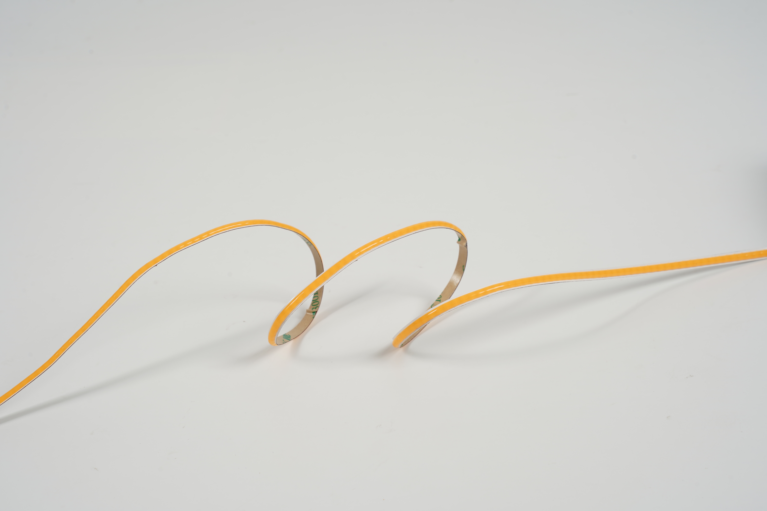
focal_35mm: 97
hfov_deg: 21.0
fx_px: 2066
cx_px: 384
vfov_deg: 14.1
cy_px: 256
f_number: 14
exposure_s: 1/125
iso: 100
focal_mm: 97
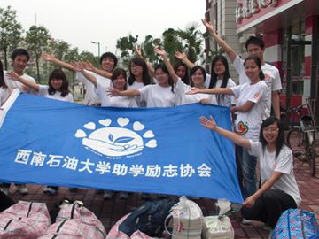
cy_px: 136
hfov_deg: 37.8
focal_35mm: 50
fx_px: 461
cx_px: 106
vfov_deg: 29.1
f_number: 7.9
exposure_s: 1/125
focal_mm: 6.3
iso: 50
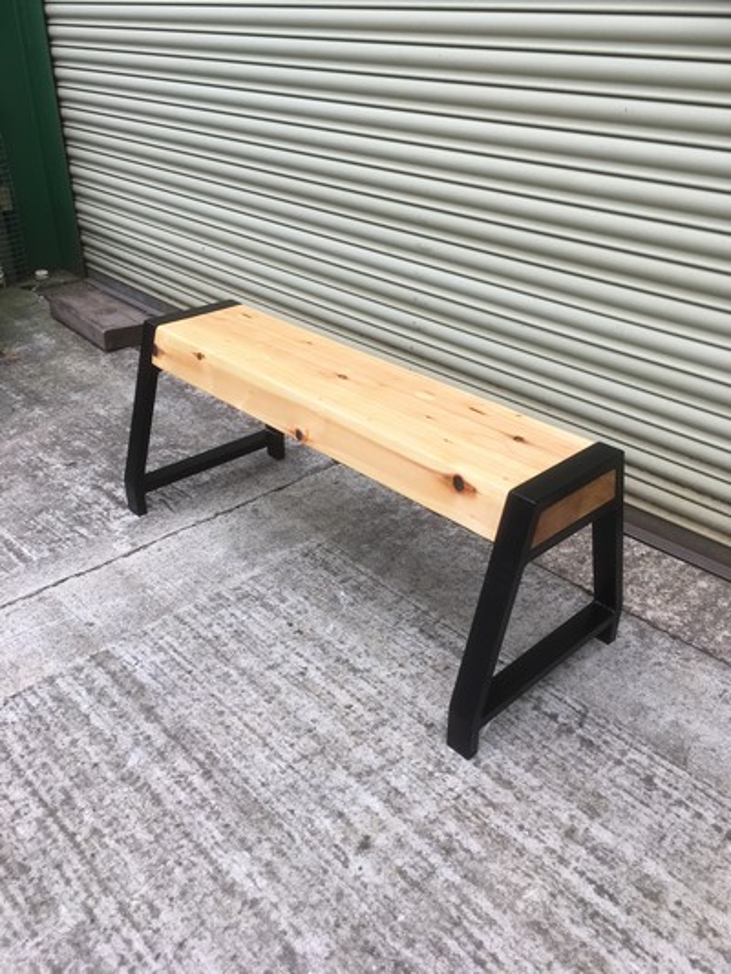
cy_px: 487
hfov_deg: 48.2
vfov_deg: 61.6
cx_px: 366
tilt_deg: -31.3
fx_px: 816
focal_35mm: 29
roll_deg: -1.4
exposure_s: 1/100
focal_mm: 4.15
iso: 25
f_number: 2.2
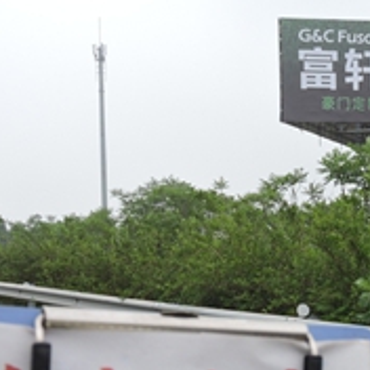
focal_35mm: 88
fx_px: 1064
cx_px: 397
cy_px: 289
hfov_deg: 19.0
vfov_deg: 19.5
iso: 100
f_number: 3.8
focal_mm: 6.3
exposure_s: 1/400
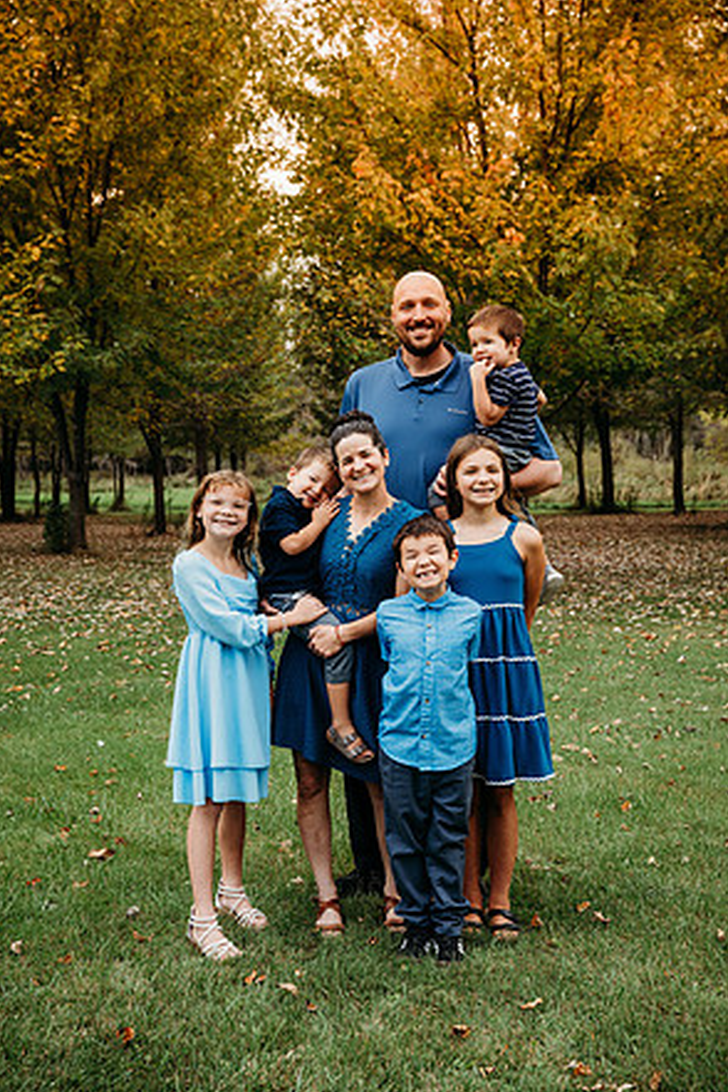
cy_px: 542
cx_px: 359
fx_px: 1486
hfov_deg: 27.5
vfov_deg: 40.3
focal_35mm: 49
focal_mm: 48
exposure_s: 1/250
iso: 250
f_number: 5.6
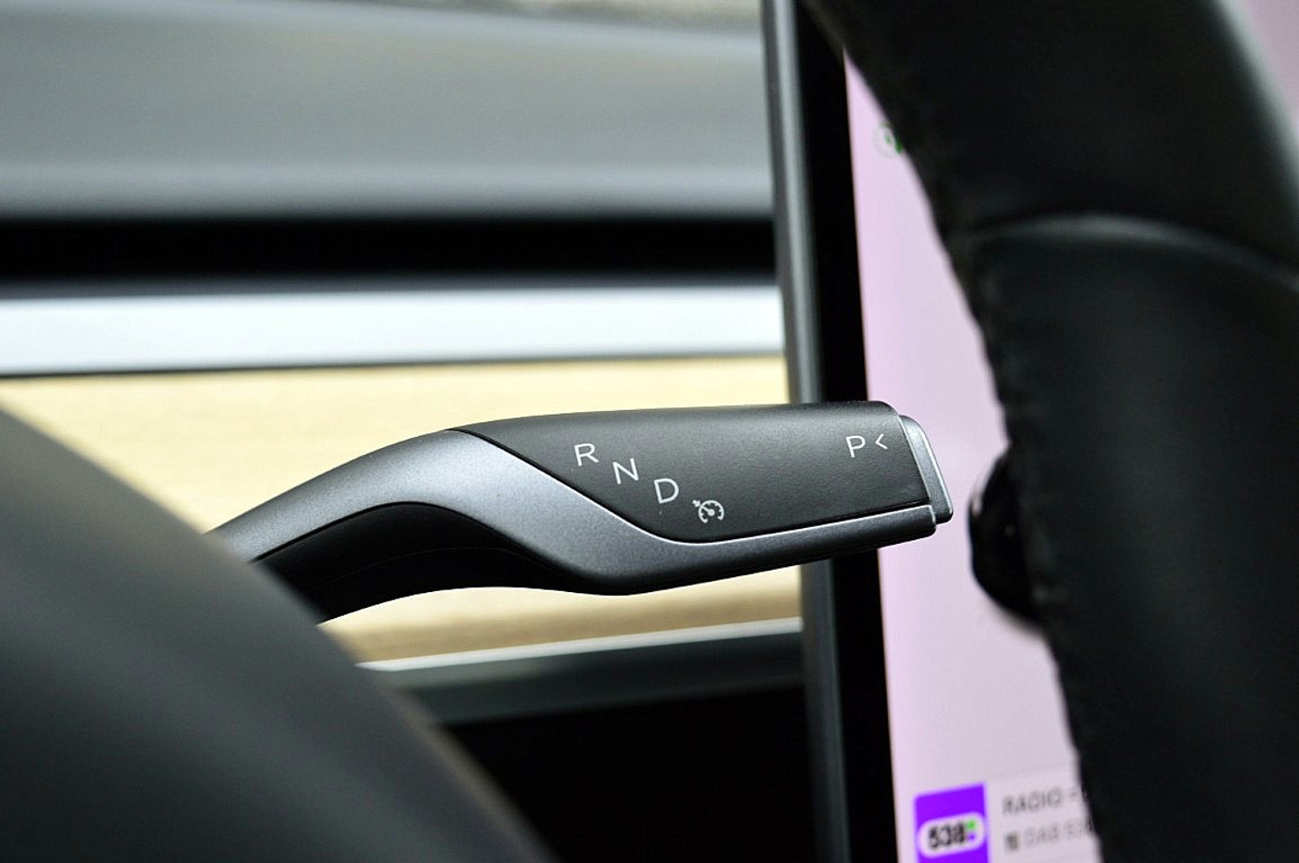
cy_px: 432
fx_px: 2054
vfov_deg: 23.7
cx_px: 650
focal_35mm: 57
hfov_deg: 35.1
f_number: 6.3
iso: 800
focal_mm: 38
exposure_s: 1/60
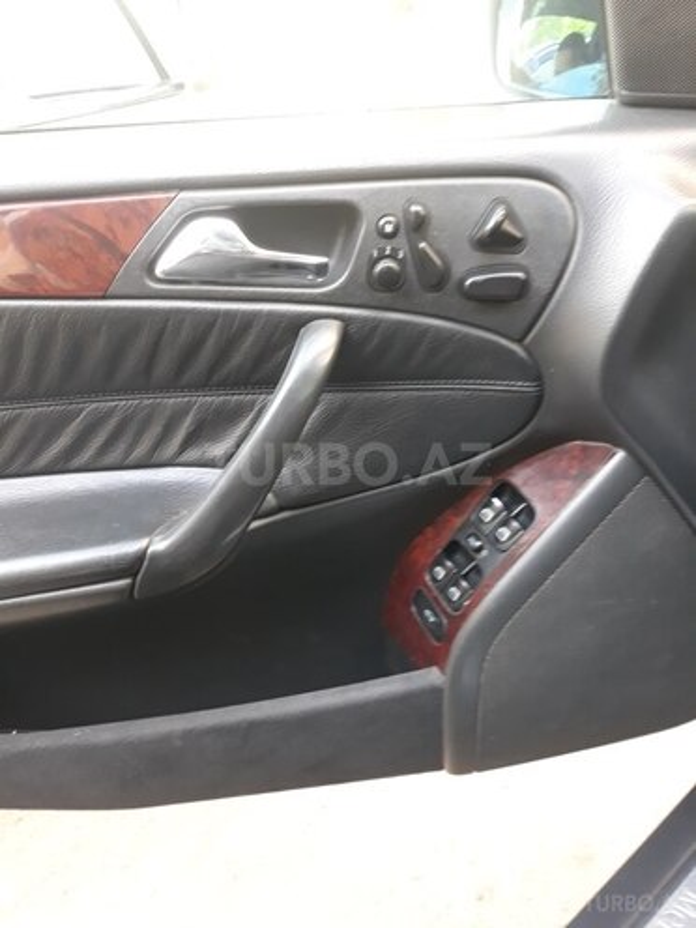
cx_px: 348
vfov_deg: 65.3
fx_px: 724
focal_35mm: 27
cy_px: 464
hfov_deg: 51.4
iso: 100
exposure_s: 1/50
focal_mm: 3.71
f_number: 1.7
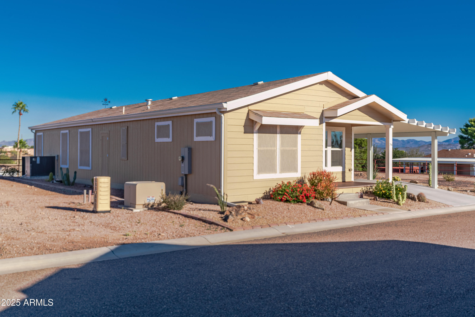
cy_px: 158
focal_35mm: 35
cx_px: 238
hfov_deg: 54.4
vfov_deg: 37.9
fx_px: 462
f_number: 8
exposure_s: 1/8000
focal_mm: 35
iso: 250
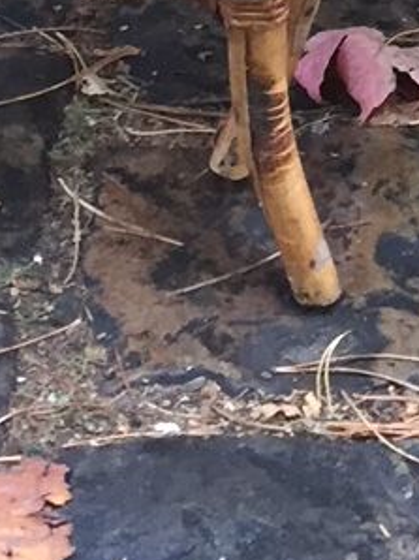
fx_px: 2570
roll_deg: -0.2
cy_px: -765
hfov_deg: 9.3
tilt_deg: -11.0
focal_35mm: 159
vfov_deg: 10.7
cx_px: 389
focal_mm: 4.15
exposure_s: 1/33
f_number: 2.2
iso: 100
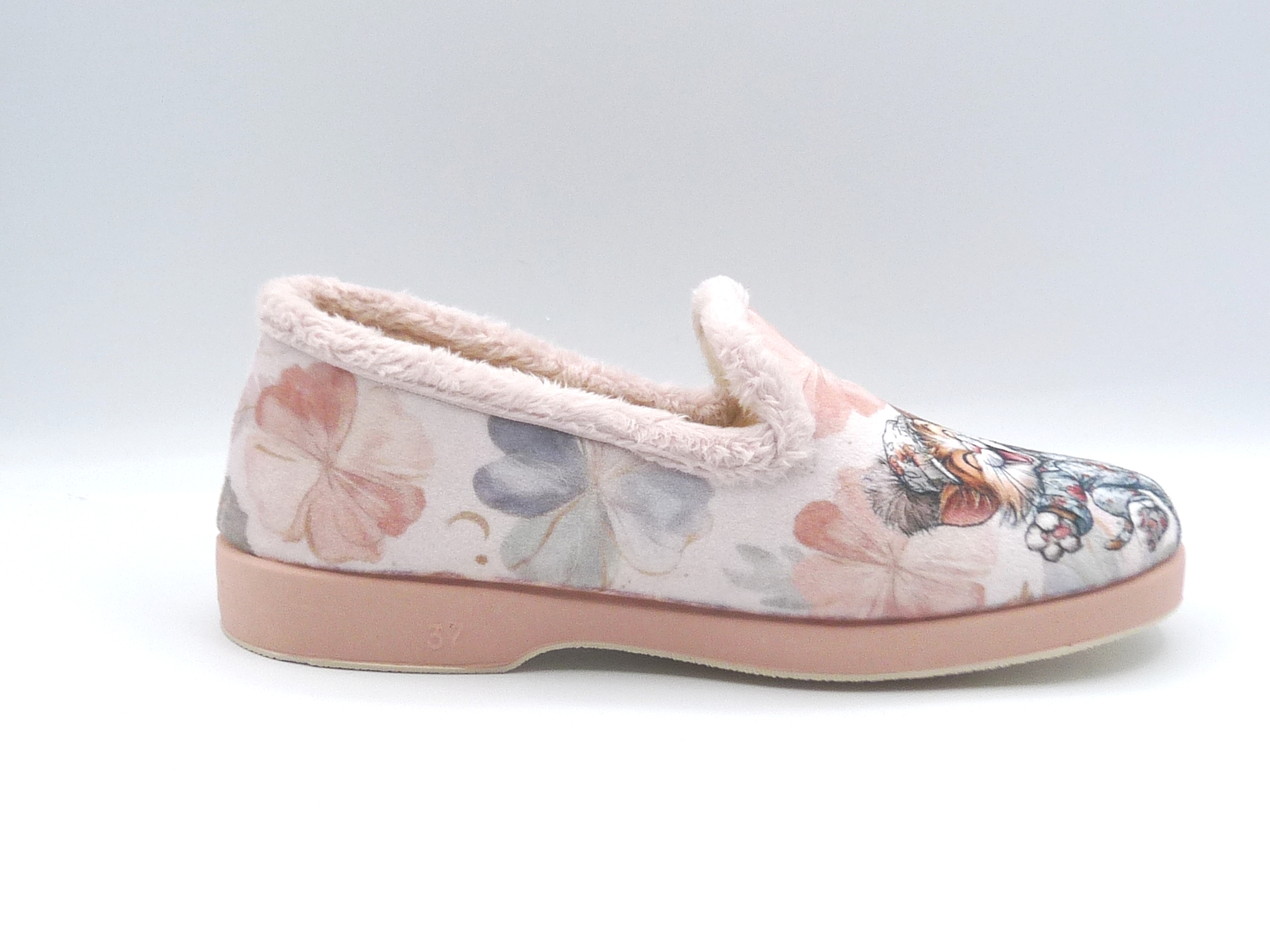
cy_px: 476
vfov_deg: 29.7
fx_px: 1798
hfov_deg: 38.9
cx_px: 635
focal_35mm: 49
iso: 100
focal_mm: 4.8
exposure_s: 1/200
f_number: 5
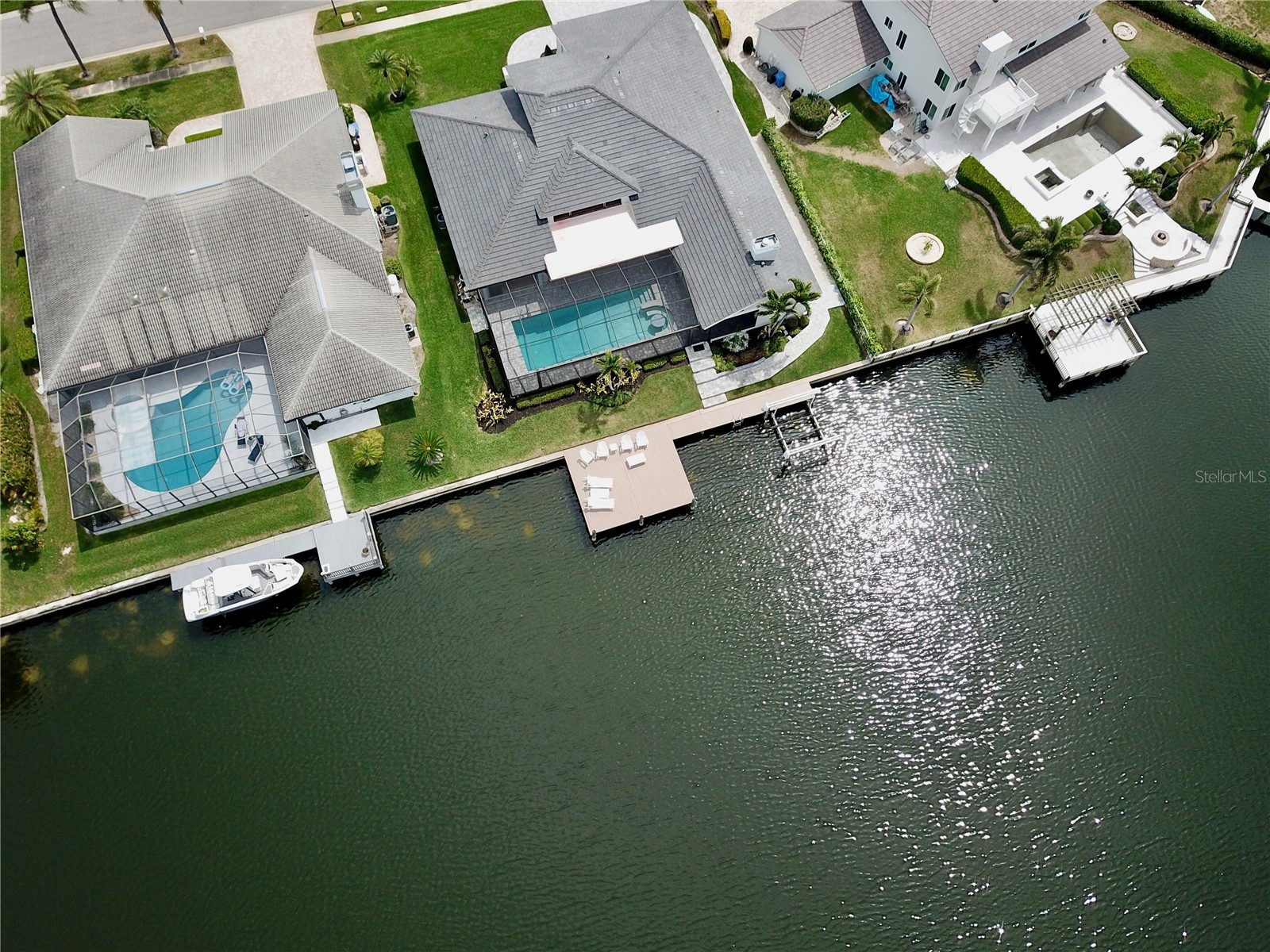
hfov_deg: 67.3
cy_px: 476
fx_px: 954
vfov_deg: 53.1
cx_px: 635
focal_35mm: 26
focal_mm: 4.73
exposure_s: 1/1706
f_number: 2.2
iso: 100
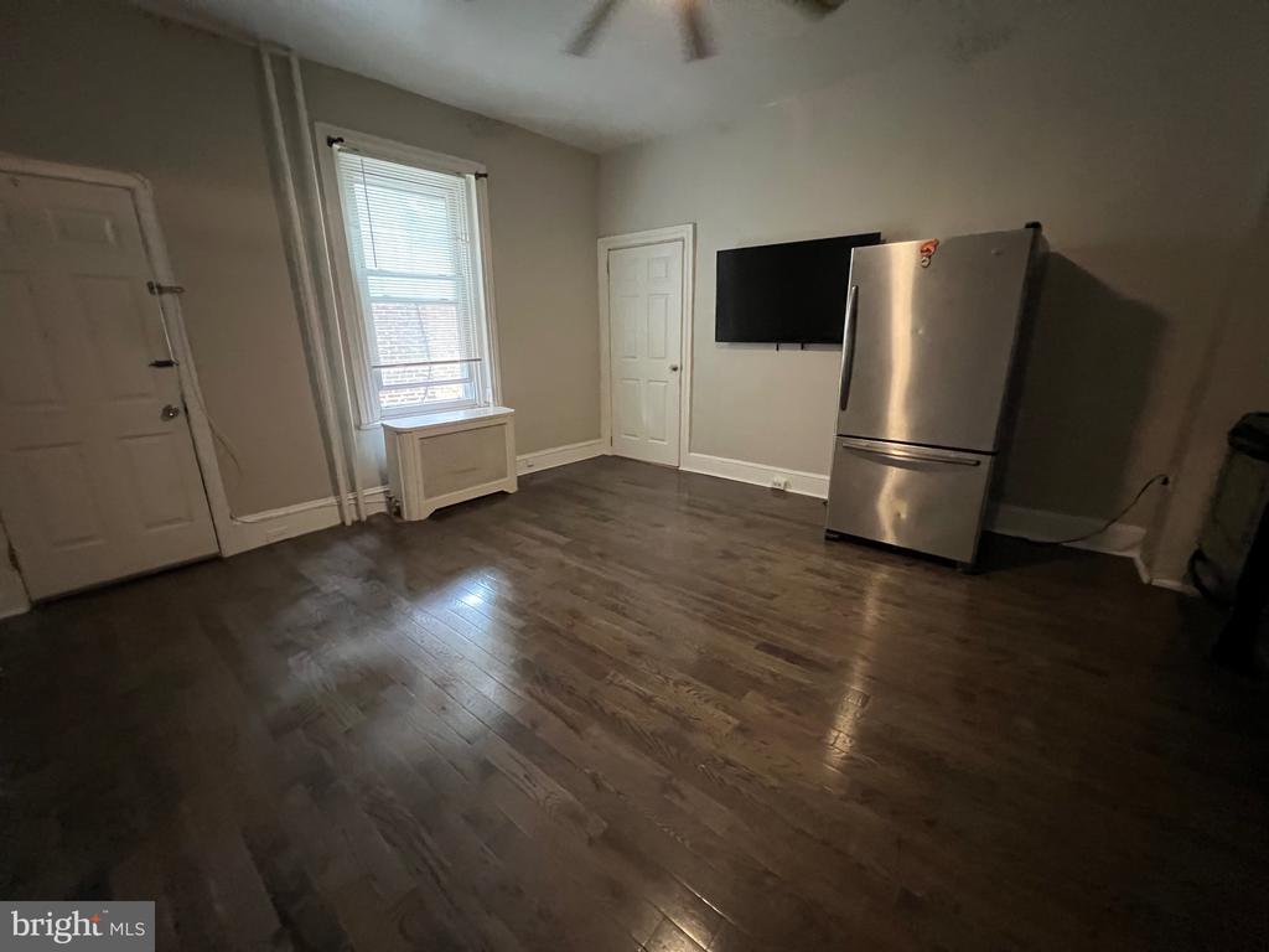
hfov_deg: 106.2
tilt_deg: -18.1
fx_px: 477
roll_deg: +0.4
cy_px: 476
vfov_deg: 89.9
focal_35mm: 13
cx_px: 634
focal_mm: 1.57
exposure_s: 1/40
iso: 1000
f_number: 1.8
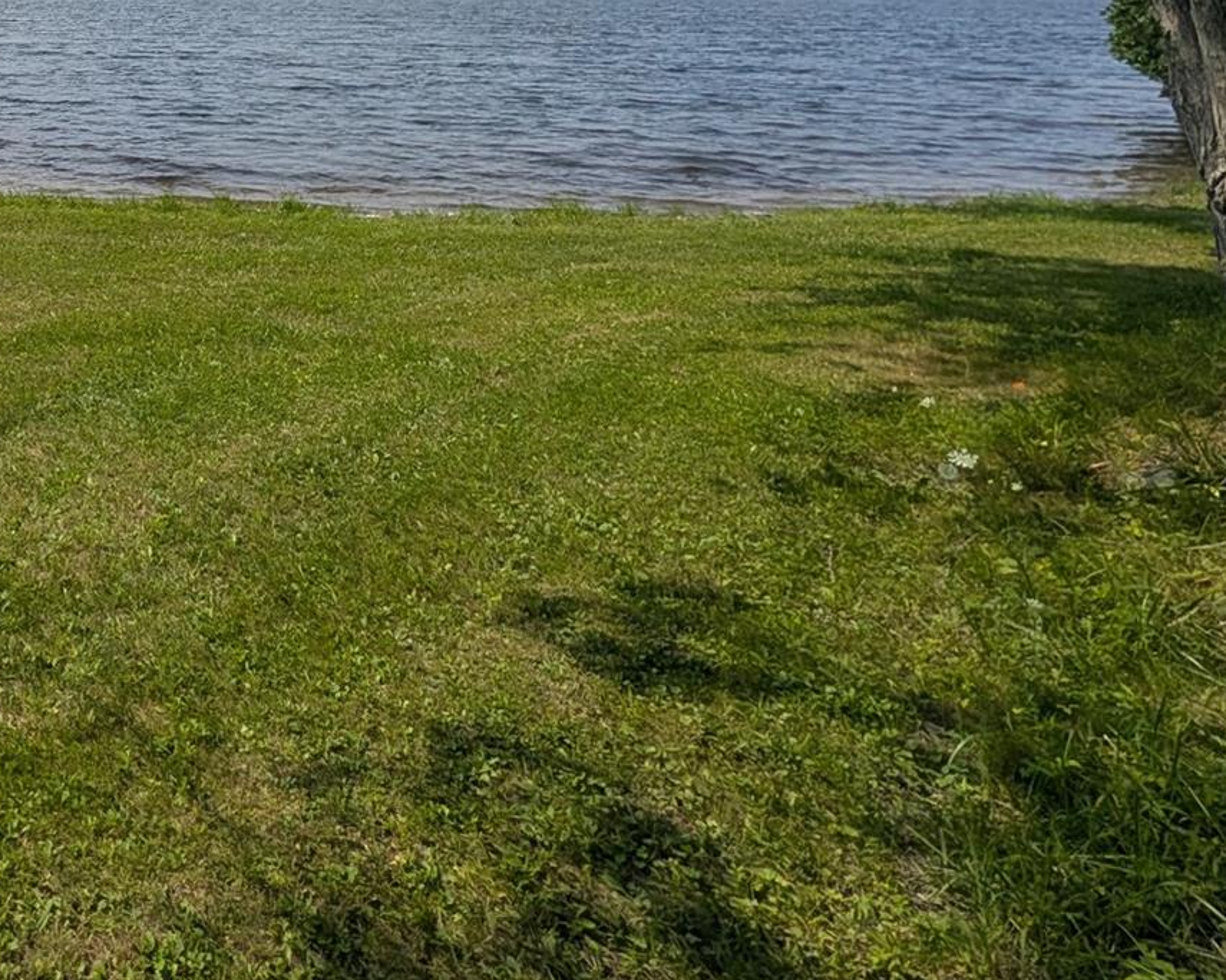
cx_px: -119
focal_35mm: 28
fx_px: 1016
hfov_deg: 46.3
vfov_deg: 42.6
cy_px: -49
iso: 51
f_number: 1.7
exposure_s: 1/5848
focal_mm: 2.02
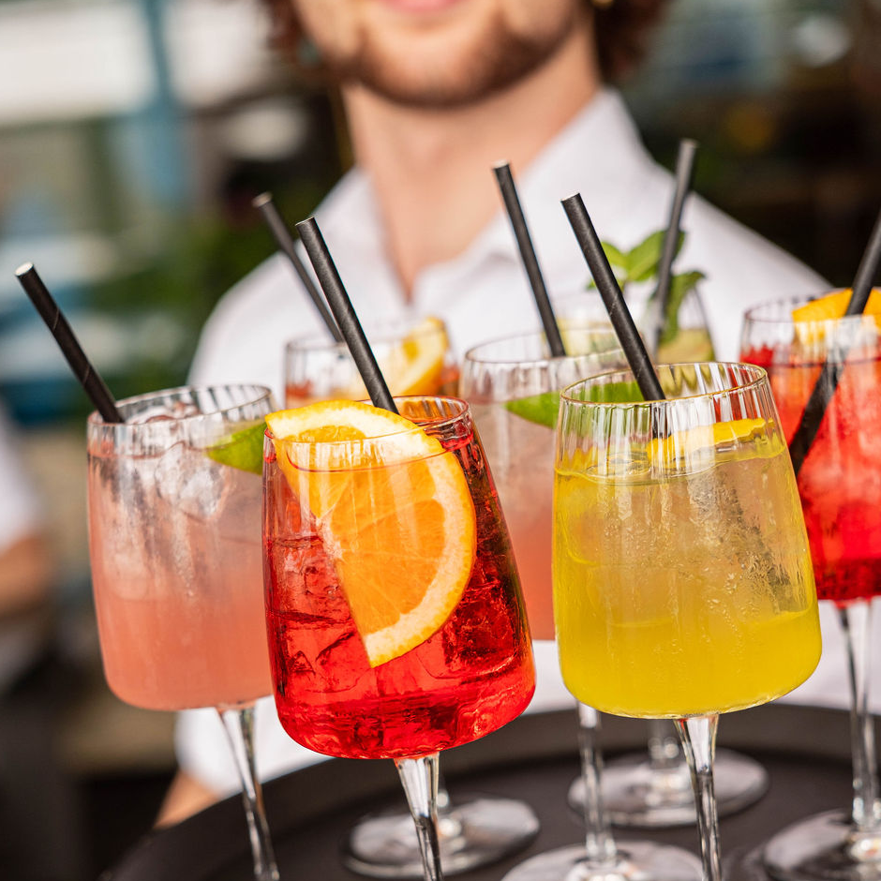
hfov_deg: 23.1
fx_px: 2160
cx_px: 446
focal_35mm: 75
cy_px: 662
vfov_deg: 22.8
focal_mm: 36.3
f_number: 2.2
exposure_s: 1/640
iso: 125
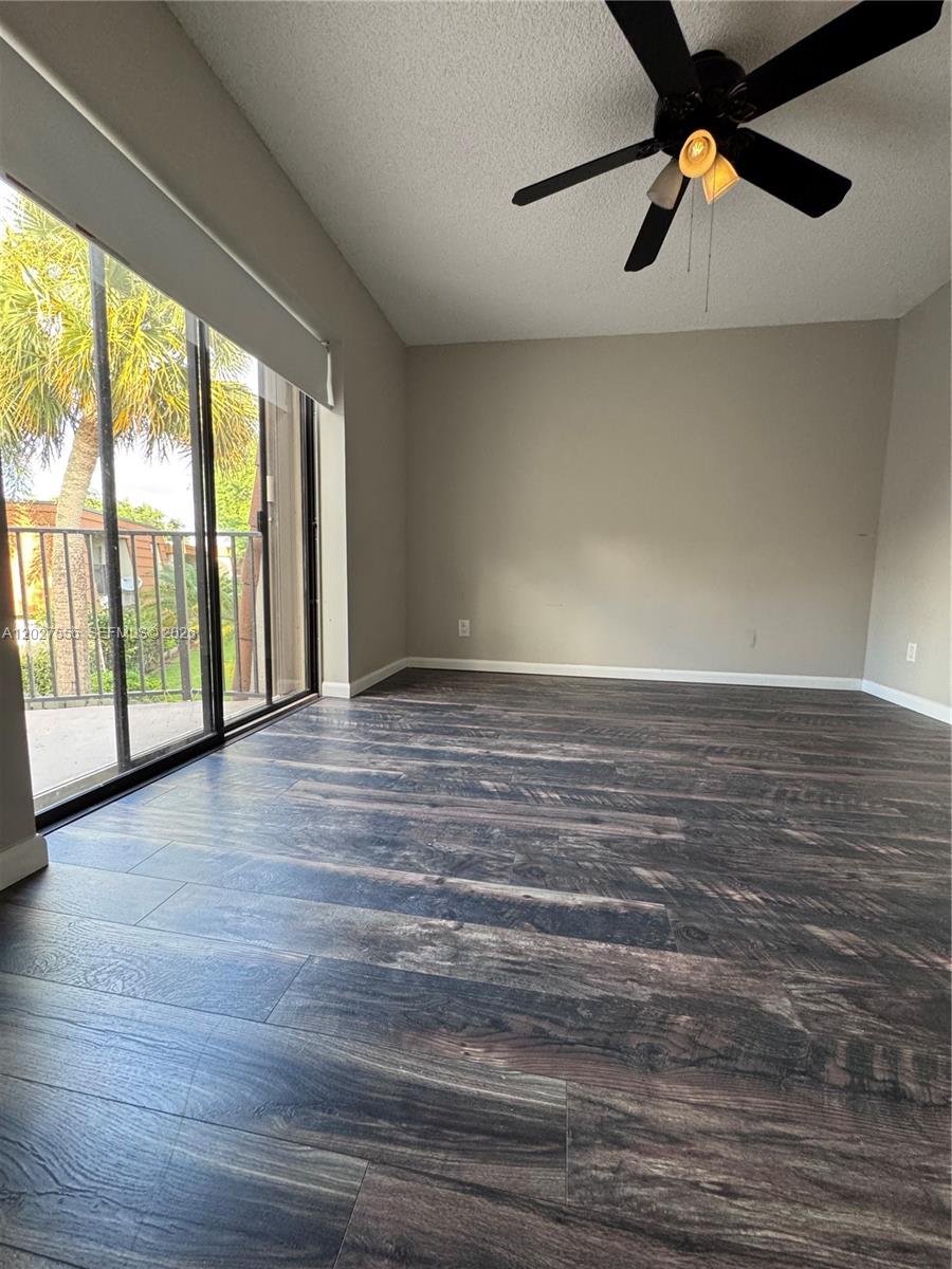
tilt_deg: -6.2
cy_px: 634
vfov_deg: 102.1
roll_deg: -0.7
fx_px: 513
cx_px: 476
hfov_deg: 85.7
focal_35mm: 14
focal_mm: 2.22
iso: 400
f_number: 2.2
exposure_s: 1/60
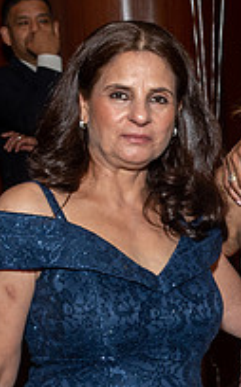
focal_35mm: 120
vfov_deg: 17.3
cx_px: 413
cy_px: 292
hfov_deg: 10.3
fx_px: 1265
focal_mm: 23
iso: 500
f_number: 7.1
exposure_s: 1/250
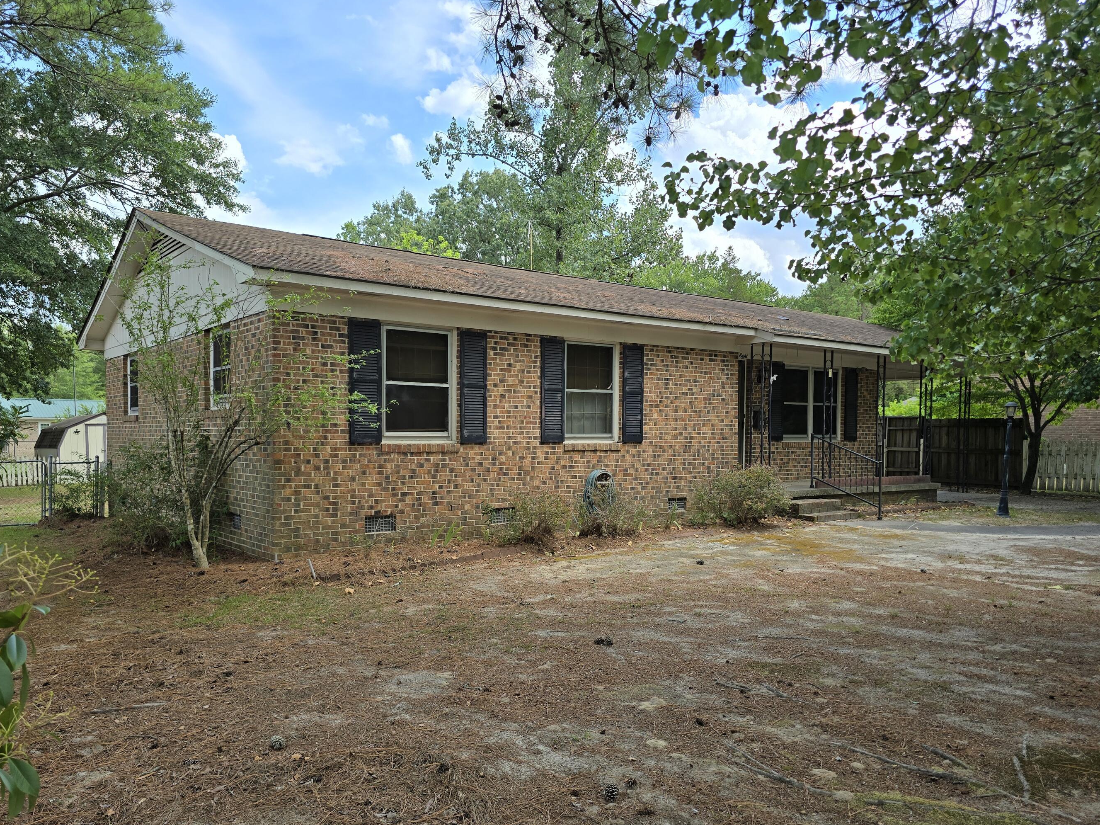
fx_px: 826
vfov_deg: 52.9
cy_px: 461
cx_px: 493
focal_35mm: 26
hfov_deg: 67.1
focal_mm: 6.3
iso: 12
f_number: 1.7
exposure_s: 1/457
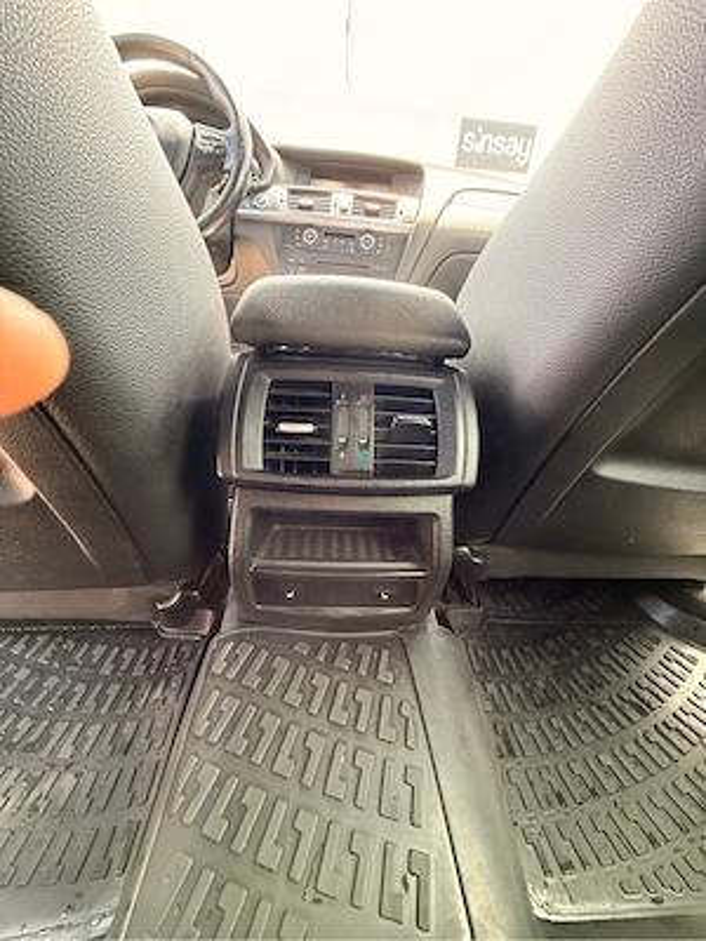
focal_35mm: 14
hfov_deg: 85.7
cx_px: 353
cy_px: 470
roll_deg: -4.4
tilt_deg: -27.8
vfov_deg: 102.1
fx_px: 381
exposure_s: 1/60
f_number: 2.2
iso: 400
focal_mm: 2.22
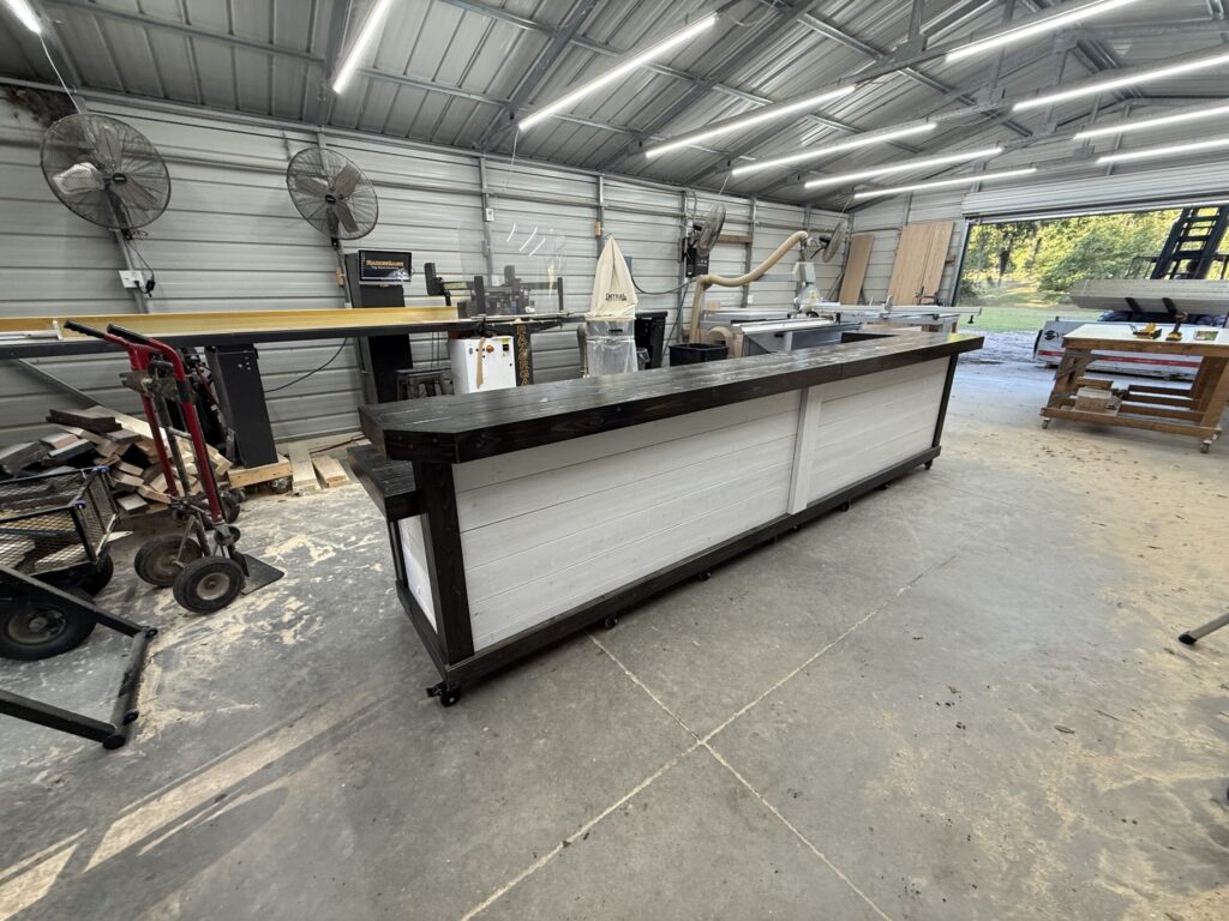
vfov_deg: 85.7
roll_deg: +0.0
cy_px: 460
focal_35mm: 14
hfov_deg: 102.1
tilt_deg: -19.2
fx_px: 497
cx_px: 614
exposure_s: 1/120
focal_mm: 2.22
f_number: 2.2
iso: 160
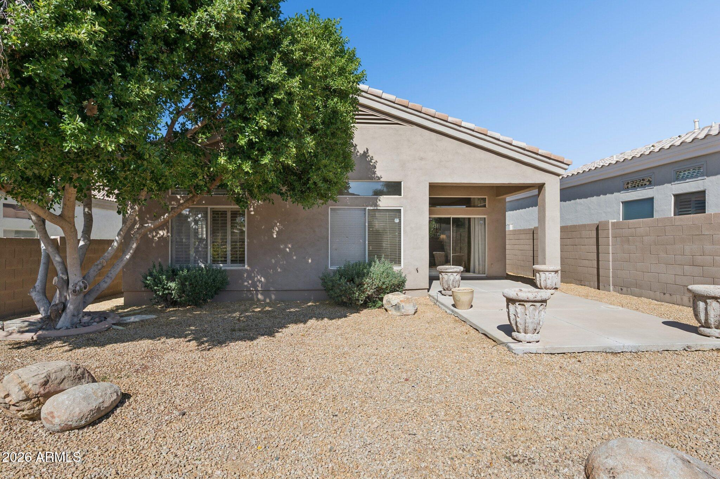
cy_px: 240
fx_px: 370
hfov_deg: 88.5
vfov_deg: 65.9
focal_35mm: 18
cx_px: 360
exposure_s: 1/640
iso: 320
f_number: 8
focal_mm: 18.5
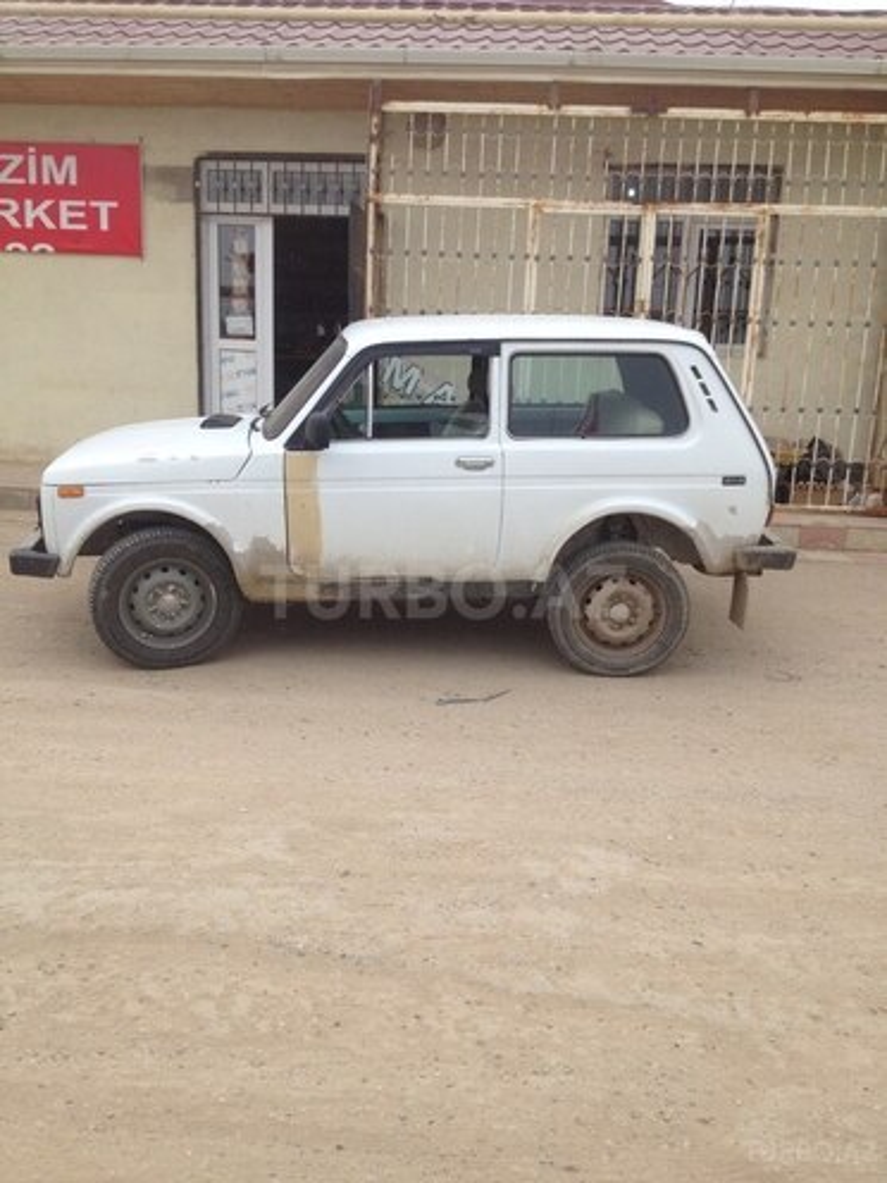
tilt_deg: -12.1
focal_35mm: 35
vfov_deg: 52.6
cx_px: 444
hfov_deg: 40.7
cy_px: 592
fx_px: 1196
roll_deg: -0.4
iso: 50
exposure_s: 1/394
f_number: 2.4
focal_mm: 4.28
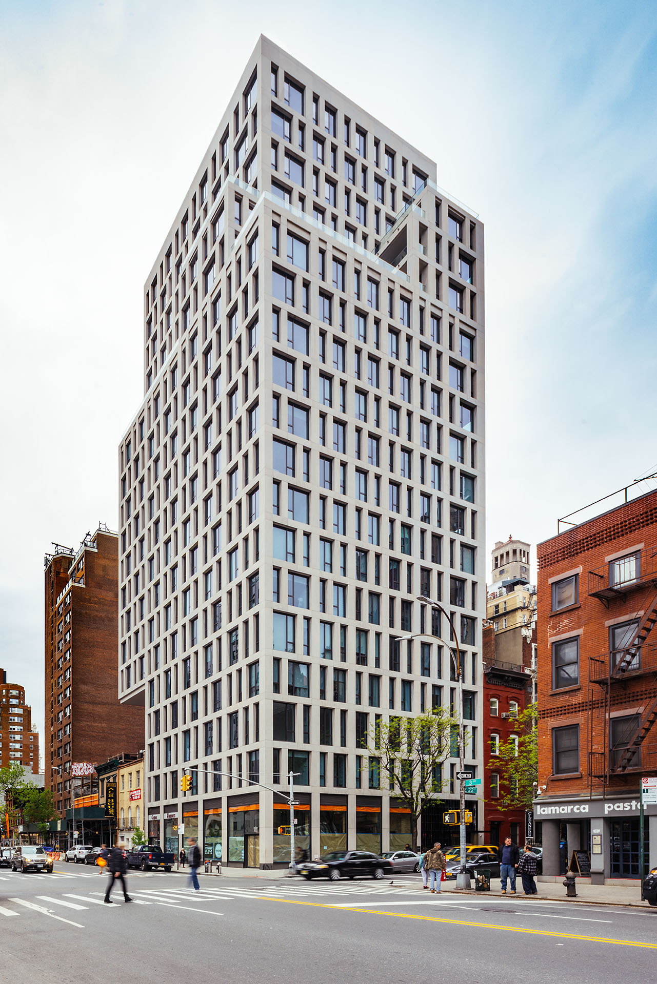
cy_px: 492
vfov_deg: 93.3
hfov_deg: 70.5
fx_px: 465
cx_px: 328
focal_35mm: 17
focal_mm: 17
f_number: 18
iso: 50
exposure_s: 1/8
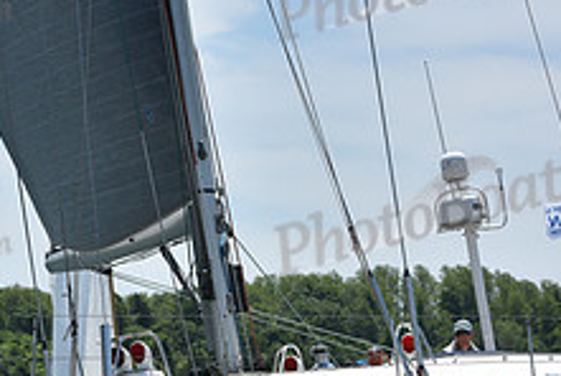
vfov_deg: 5.7
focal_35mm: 241
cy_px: 377
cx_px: 145
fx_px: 3761
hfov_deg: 8.5
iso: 250
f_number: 7.1
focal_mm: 92
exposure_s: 1/1250
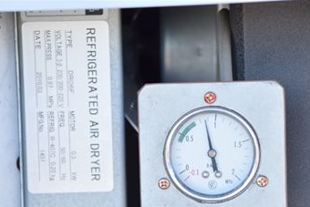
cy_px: 151
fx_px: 1749
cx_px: 152
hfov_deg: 10.1
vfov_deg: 6.8
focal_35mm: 203
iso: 1250
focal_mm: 92
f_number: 6.3
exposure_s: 1/800
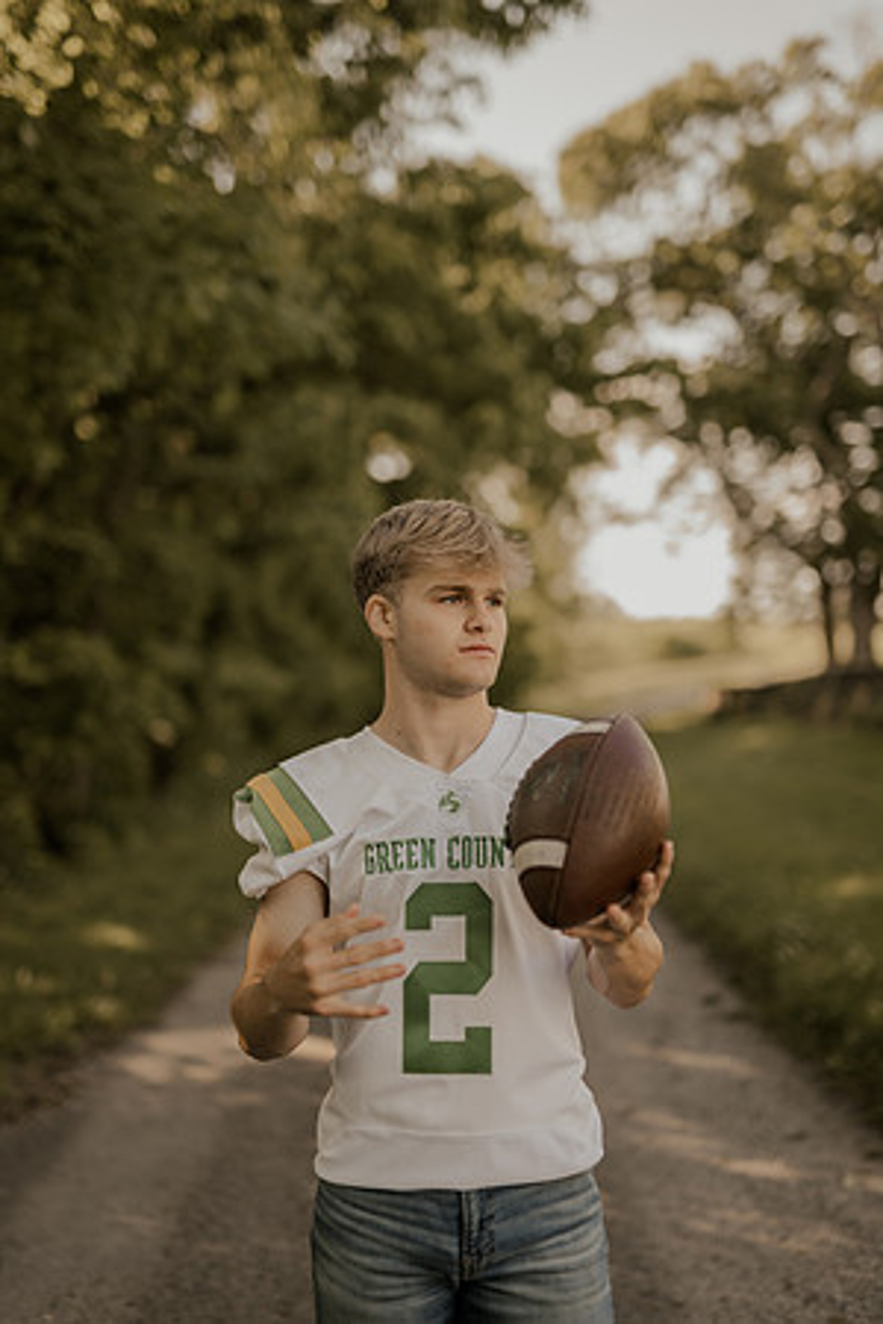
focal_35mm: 50
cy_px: 662
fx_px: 1839
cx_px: 442
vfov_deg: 39.6
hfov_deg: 27.0
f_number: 1.8
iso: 100
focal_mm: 50
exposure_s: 1/640
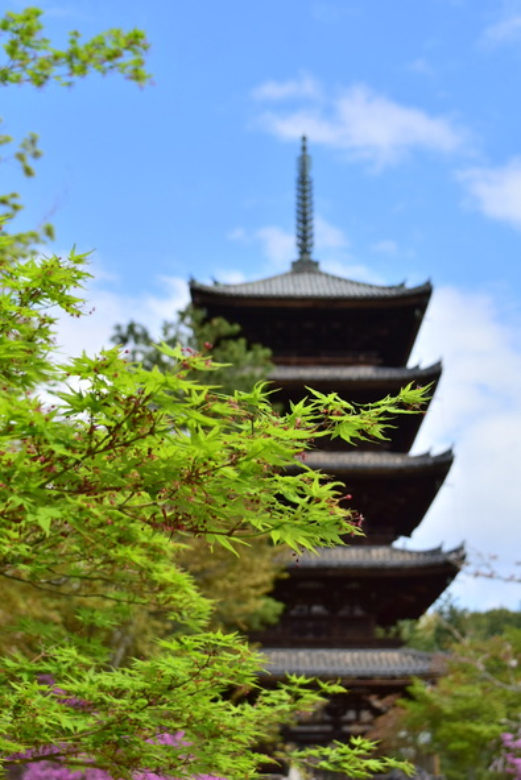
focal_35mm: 46
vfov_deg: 42.3
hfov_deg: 29.0
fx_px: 1009
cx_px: 260
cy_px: 390
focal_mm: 31
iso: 320
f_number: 7.1
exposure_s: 1/1250
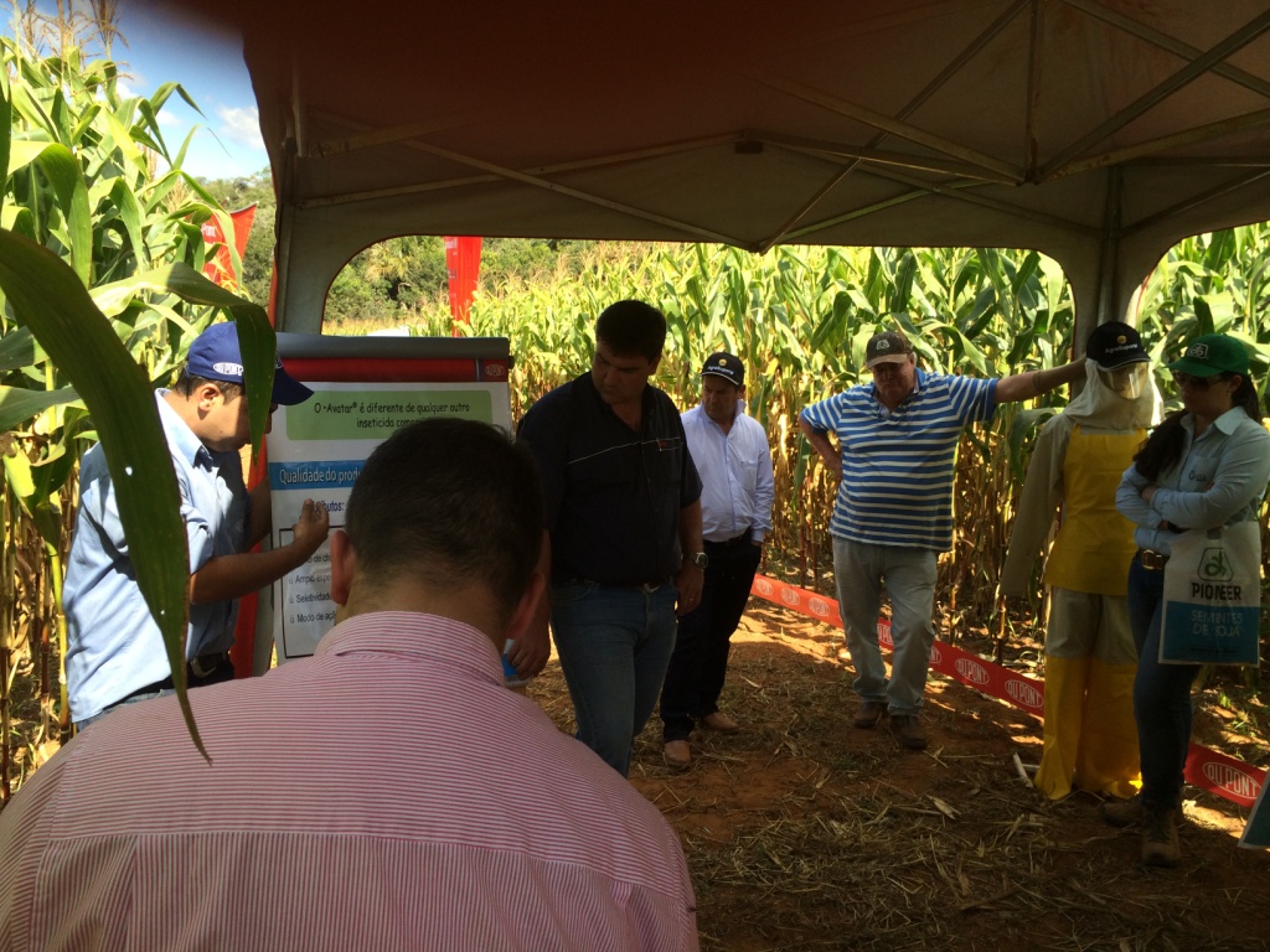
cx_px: 635
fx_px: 1101
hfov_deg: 60.0
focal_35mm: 30
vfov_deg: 46.8
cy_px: 476
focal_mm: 4.12
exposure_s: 1/586
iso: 32
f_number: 2.2
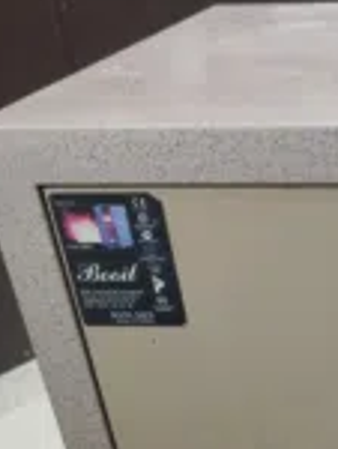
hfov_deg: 20.9
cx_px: 440
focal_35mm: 64
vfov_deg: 29.0
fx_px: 831
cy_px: 407
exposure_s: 1/50
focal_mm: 5.24
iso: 184
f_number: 1.7
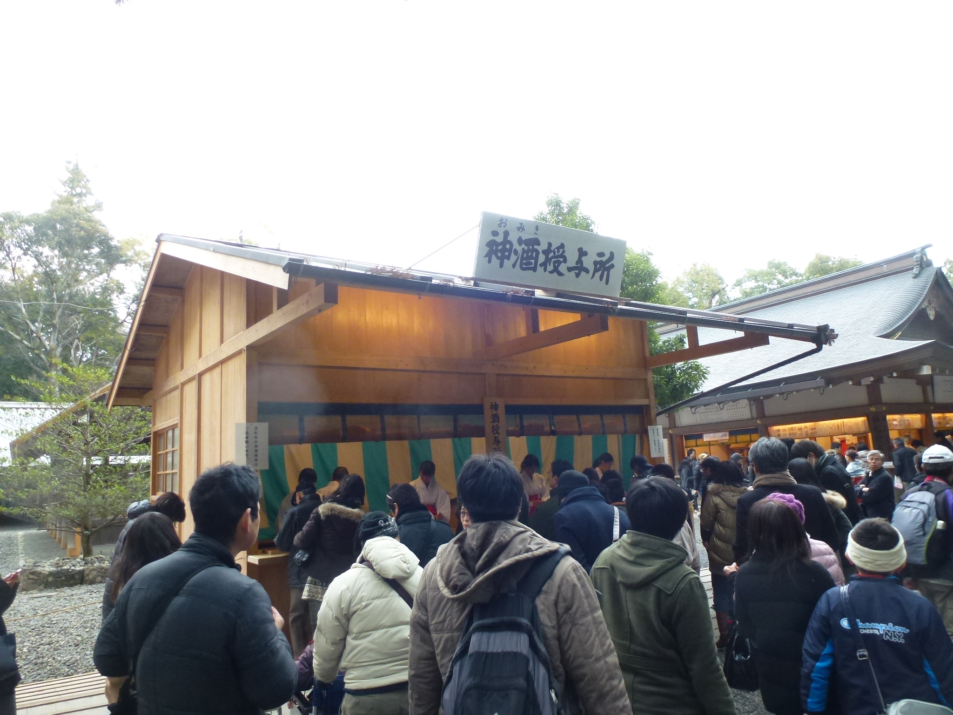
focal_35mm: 24
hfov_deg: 71.6
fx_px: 661
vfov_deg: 56.8
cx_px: 476
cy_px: 358
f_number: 3.3
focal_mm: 4.3
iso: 200
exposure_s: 1/60
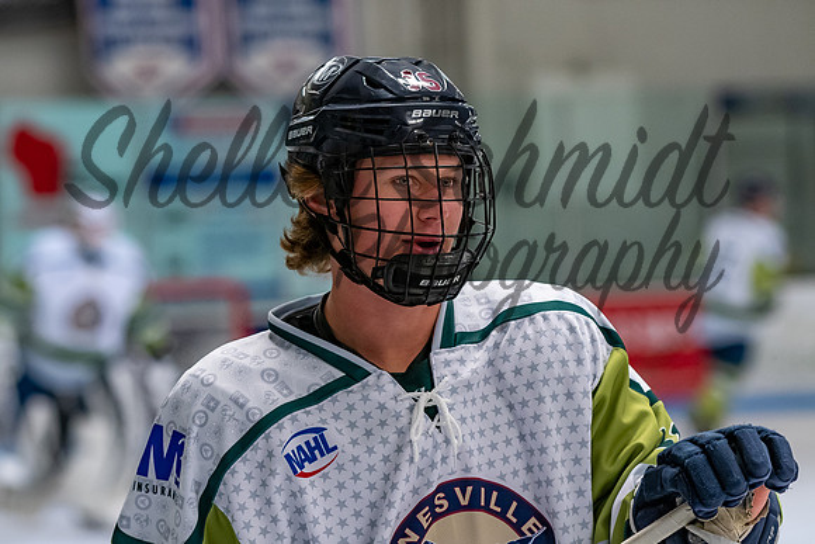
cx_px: 391
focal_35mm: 191
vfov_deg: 7.2
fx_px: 4331
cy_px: 275
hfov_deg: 10.8
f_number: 3.2
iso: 2000
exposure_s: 1/800
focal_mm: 122
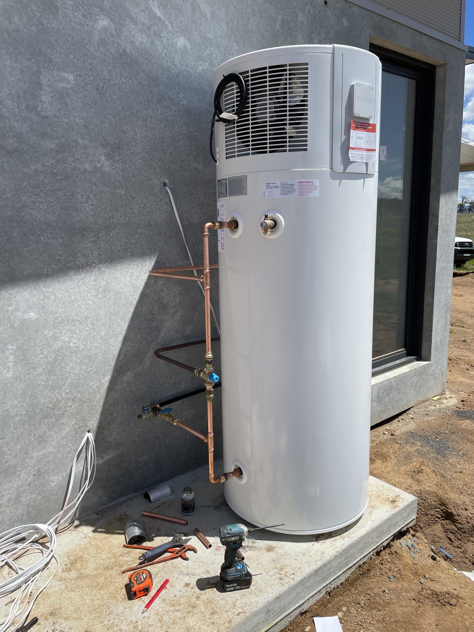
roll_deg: +1.4
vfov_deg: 67.3
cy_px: 316
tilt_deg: -11.0
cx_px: 237
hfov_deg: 53.1
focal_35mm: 26
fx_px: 475
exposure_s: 1/4000
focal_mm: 4.2
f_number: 1.6
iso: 32
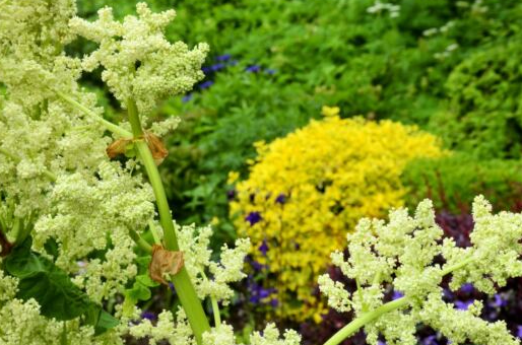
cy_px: 153
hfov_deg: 18.3
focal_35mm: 112
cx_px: 234
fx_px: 1620
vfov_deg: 12.2
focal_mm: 60
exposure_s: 1/60
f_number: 16
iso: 200
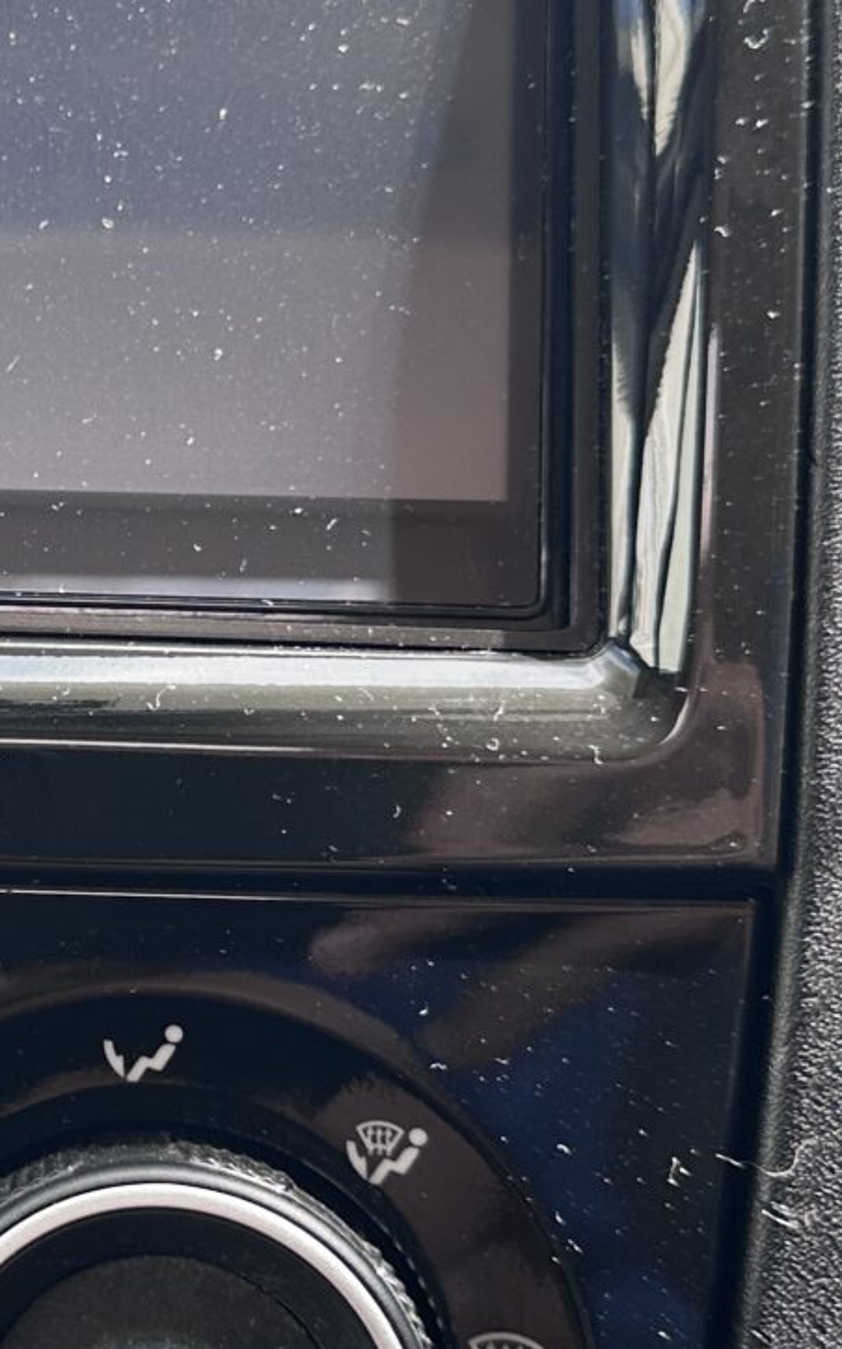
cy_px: 626
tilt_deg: -24.5
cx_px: -212
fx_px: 2646
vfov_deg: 28.6
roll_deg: +0.9
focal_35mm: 72
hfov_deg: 17.1
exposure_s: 1/151
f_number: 1.78
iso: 80
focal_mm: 6.86
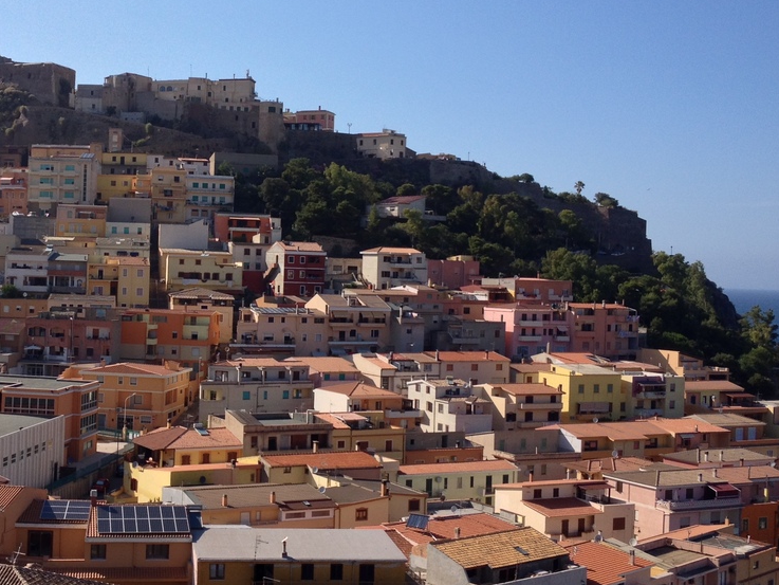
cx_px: 224
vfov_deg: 25.7
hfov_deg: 33.3
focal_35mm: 57
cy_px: 266
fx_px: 1283
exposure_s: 1/1672
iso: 50
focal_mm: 4.28
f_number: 2.4
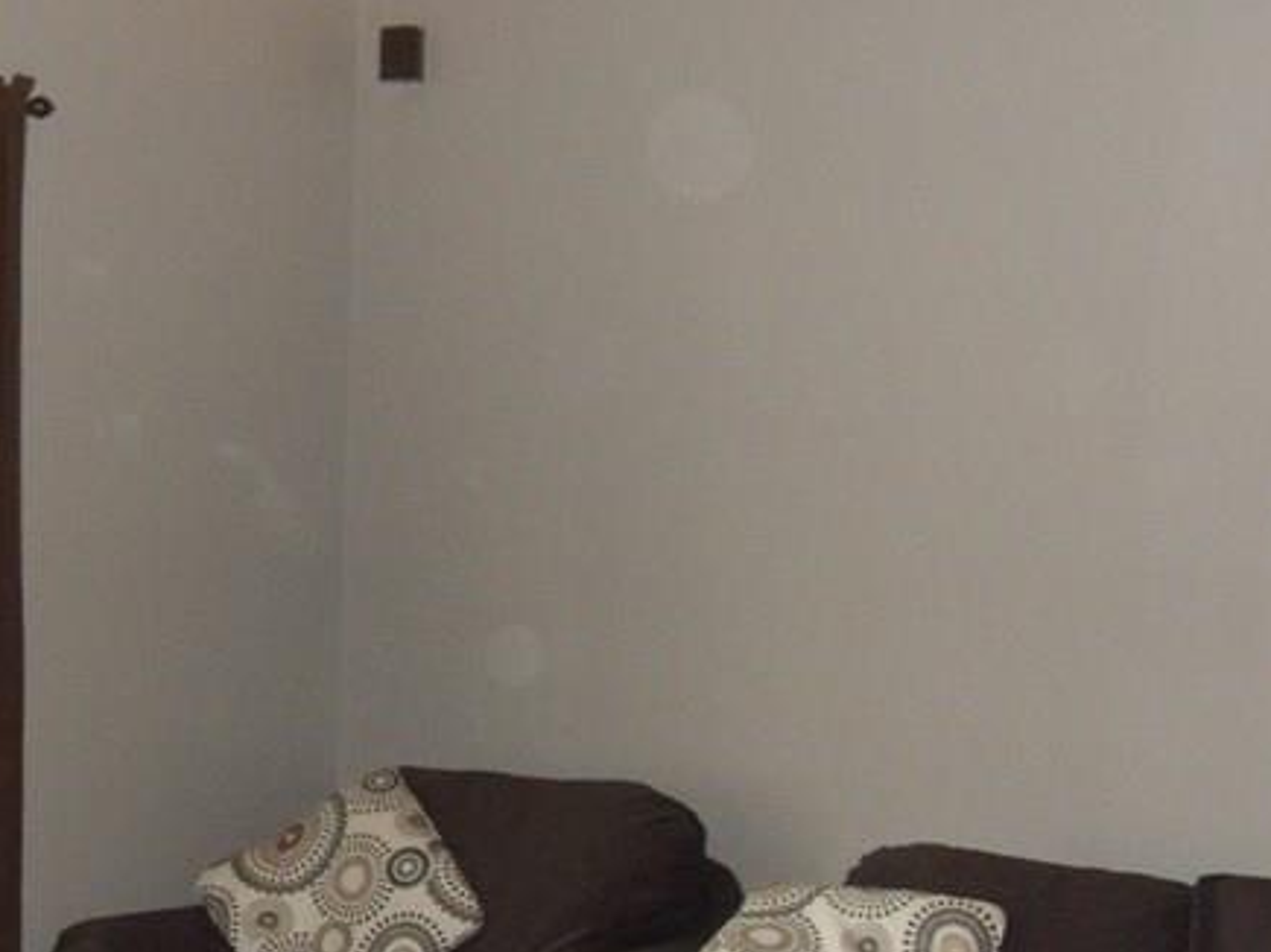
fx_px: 2937
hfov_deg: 24.1
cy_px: 461
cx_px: 278
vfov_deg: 18.4
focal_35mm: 80
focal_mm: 6.3
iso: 320
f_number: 2.8
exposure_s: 1/45
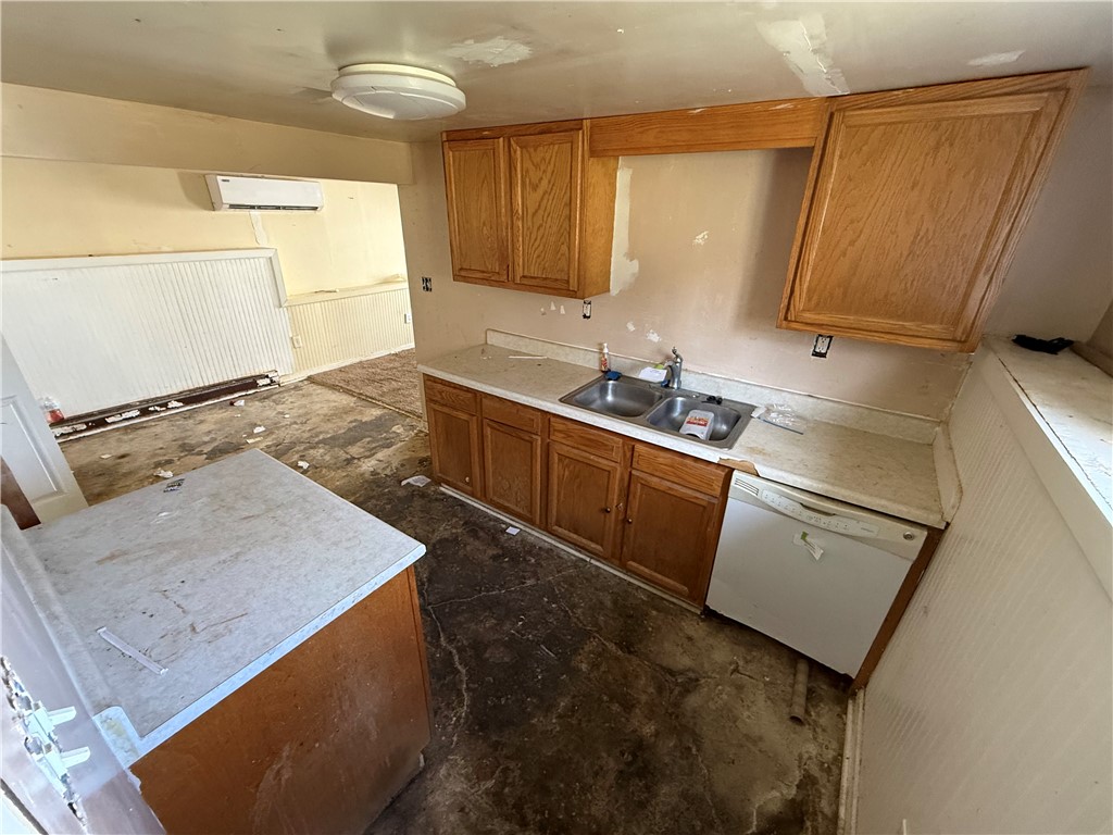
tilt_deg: -24.0
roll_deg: -1.3
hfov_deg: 102.1
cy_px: 418
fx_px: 450
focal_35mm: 14
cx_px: 556
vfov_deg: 85.7
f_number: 2.2
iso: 400
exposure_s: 1/60
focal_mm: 2.22
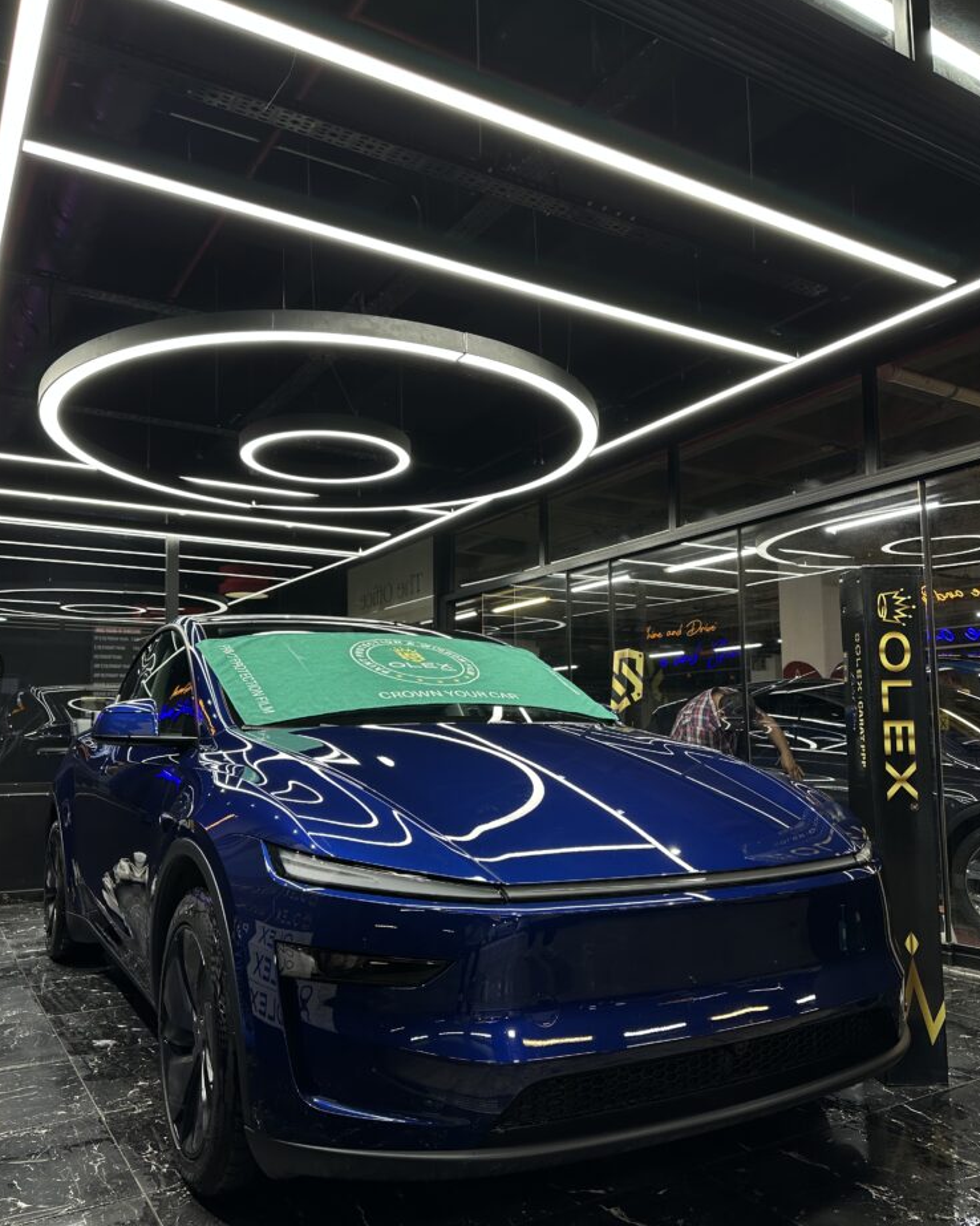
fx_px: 943
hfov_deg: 54.9
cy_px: 652
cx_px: 479
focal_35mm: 26
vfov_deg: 66.0
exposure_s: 1/100
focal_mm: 6.86
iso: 80
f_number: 1.78
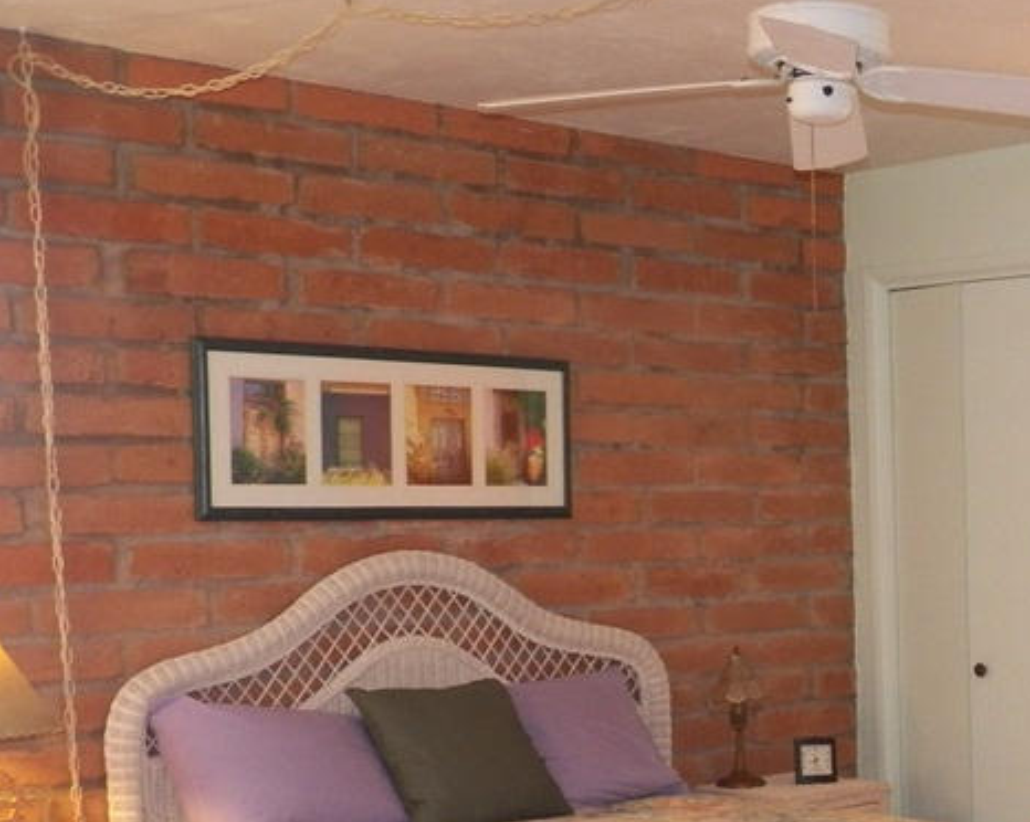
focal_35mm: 65
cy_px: 714
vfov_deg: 23.0
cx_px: 1050
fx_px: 1980
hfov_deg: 27.4
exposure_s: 1/30
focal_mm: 5.5
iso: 250
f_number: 2.8
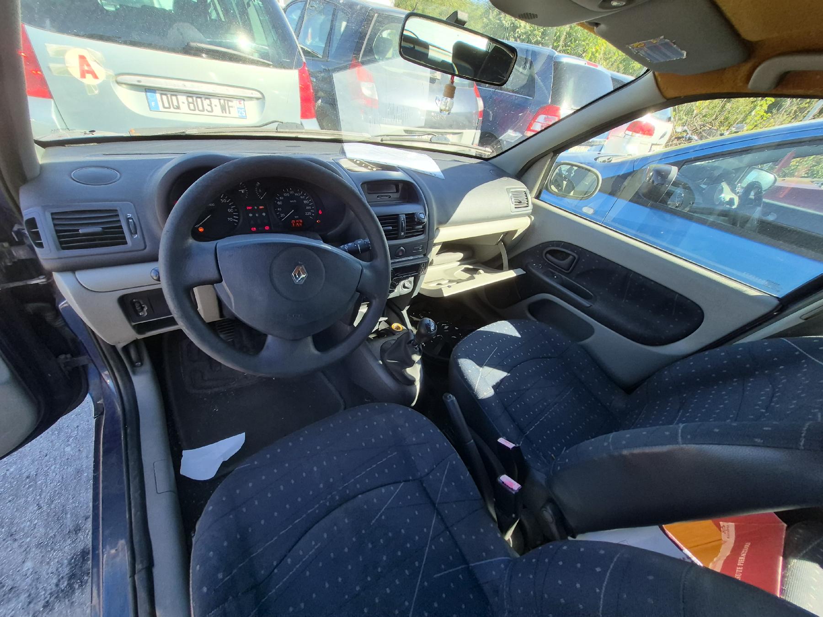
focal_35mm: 13
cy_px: 308
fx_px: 309
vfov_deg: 89.9
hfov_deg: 106.2
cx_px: 412
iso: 40
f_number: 2.2
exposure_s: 1/200
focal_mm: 1.74
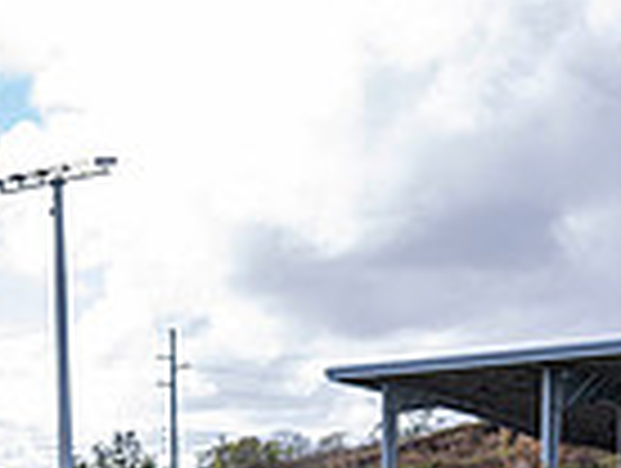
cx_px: -58
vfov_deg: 14.0
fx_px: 1743
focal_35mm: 97
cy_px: 763
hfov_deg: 19.4
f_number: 2.8
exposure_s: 1/1250
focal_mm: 24
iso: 125
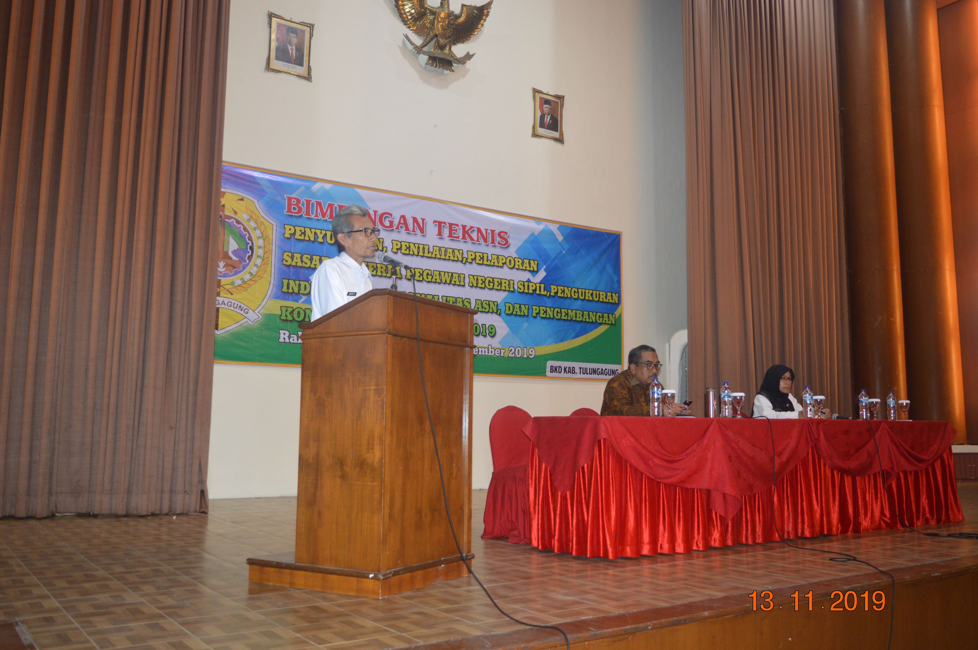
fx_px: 855
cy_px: 325
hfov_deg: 59.5
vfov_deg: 41.6
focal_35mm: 32
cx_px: 489
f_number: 3.8
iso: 900
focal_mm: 21
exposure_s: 1/60
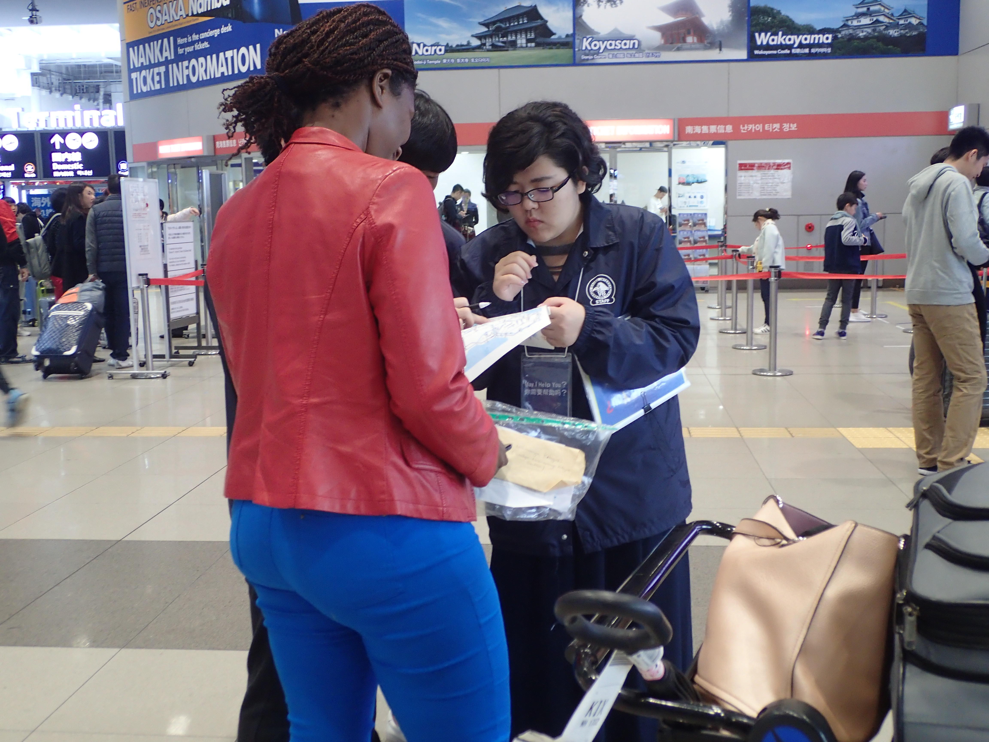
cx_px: 494
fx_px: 1143
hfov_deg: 46.8
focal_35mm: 40
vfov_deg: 36.0
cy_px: 371
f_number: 2.8
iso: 320
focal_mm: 7.3
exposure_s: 1/40
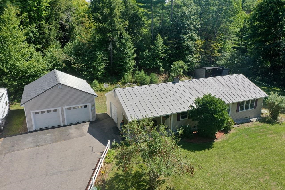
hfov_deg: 65.5
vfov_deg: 46.4
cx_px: 142
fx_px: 222
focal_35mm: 28
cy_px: 95
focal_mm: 10.26
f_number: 5
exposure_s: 1/320
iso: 100
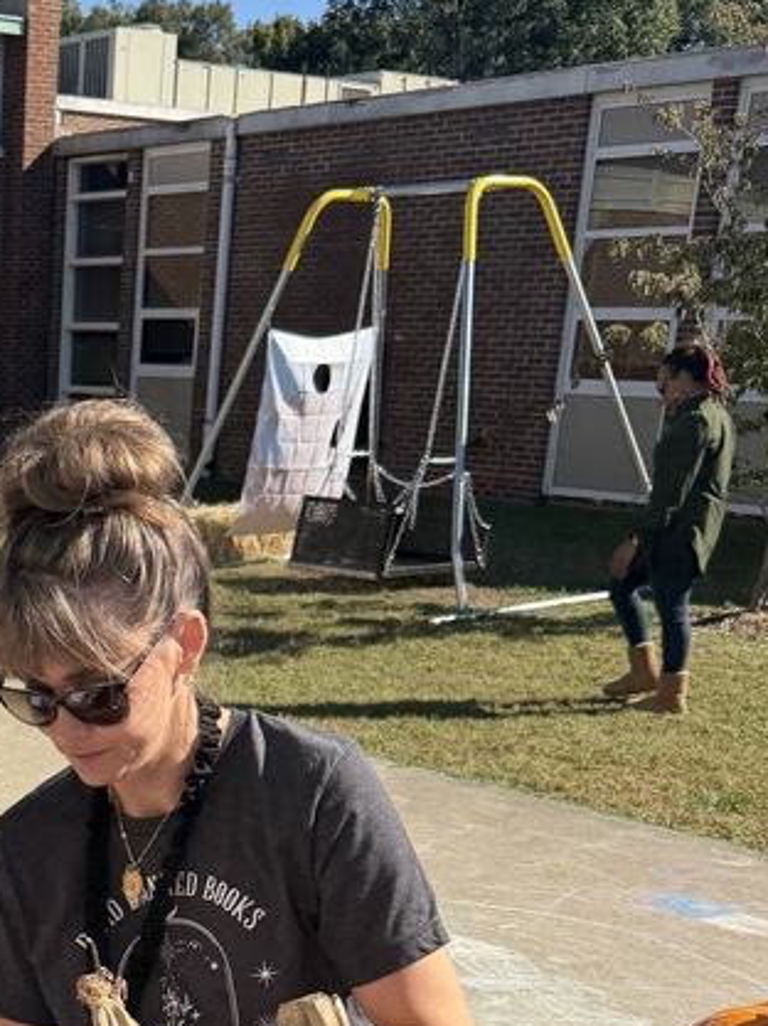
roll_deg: -0.4
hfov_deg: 23.2
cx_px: -96
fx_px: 1748
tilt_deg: -20.3
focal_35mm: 59
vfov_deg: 30.8
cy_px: 979
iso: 100
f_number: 1.78
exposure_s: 1/4167
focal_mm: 6.76
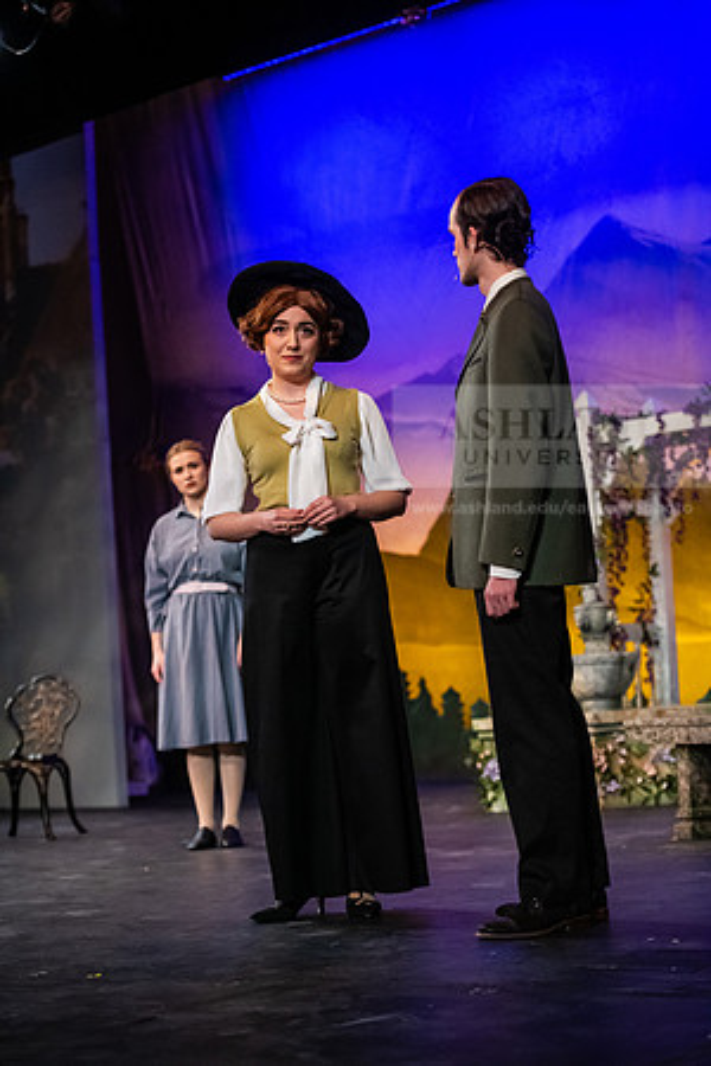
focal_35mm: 70
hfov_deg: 19.5
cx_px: 356
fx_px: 2074
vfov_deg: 28.8
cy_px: 533
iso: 5000
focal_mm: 70
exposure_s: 1/400
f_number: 2.8
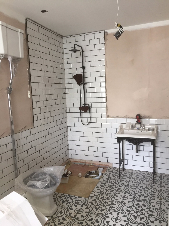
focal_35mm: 29
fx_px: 189
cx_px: 84
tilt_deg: -6.2
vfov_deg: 61.7
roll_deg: +1.9
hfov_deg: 48.2
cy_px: 113
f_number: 2.2
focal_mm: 4.15
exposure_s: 1/33
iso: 100
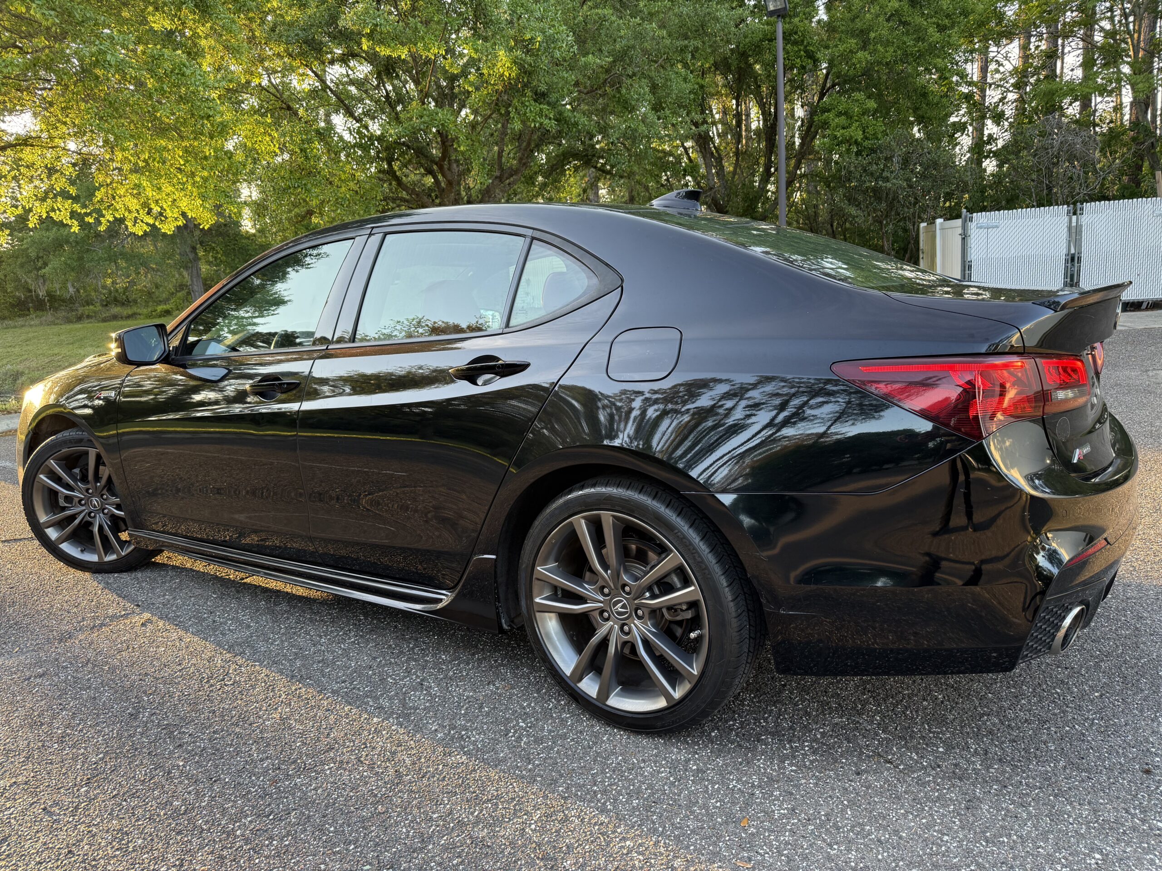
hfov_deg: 71.6
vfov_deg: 56.8
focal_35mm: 24
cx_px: 581
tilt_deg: -10.3
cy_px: 436
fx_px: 806
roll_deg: +3.6
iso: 100
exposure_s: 1/121
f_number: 1.78
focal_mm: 6.76
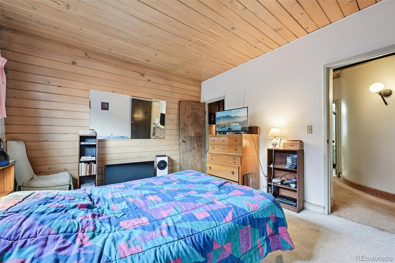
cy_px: 132
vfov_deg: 81.2
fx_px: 154
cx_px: 198
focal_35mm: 14
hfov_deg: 104.3
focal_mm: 14
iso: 400
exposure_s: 1/2.5
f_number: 11
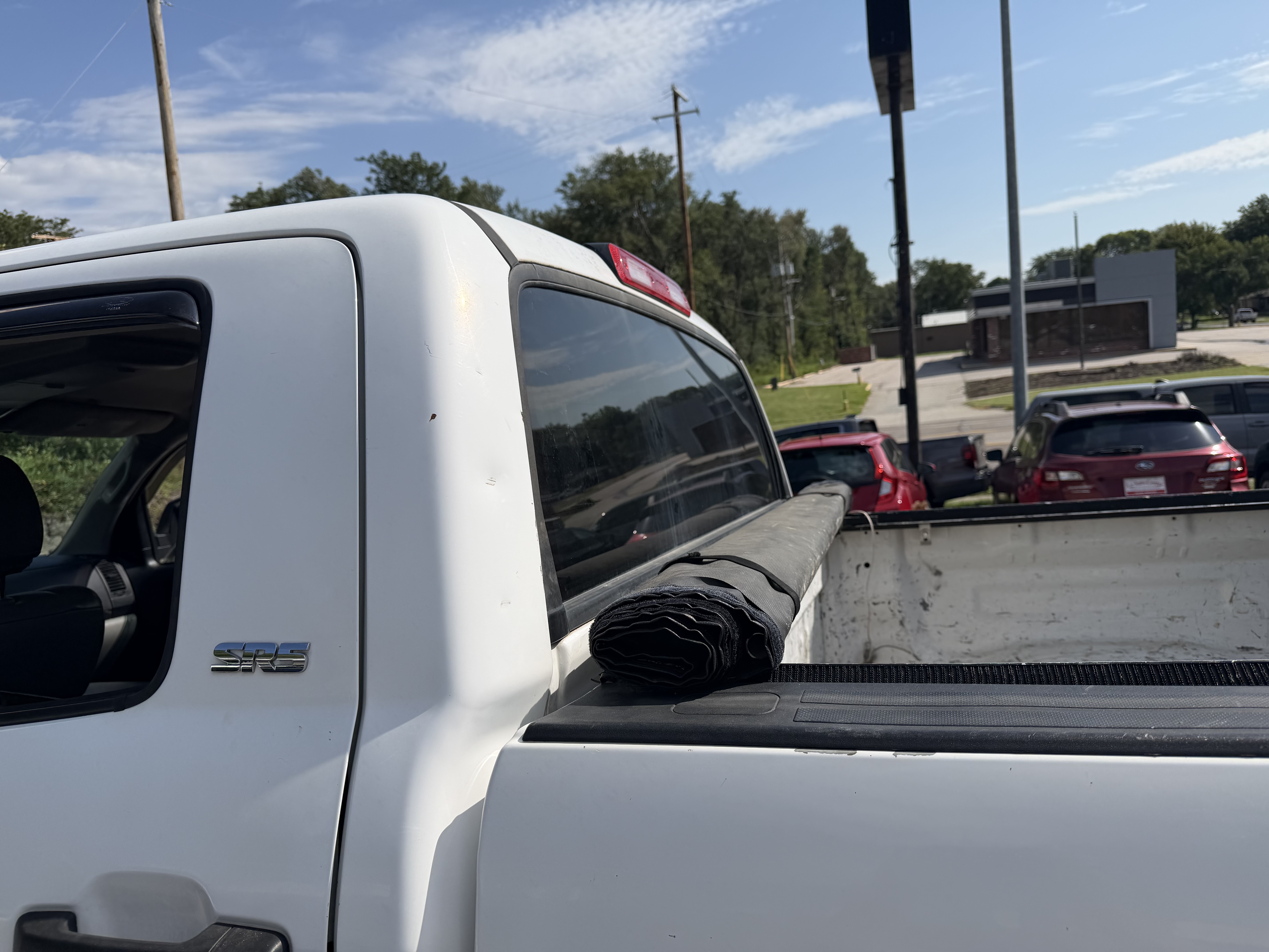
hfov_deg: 71.6
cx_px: 634
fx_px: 880
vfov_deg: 56.8
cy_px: 476
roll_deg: +5.7
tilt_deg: -7.3
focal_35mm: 24
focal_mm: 6.76
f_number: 1.78
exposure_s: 1/8130
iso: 80
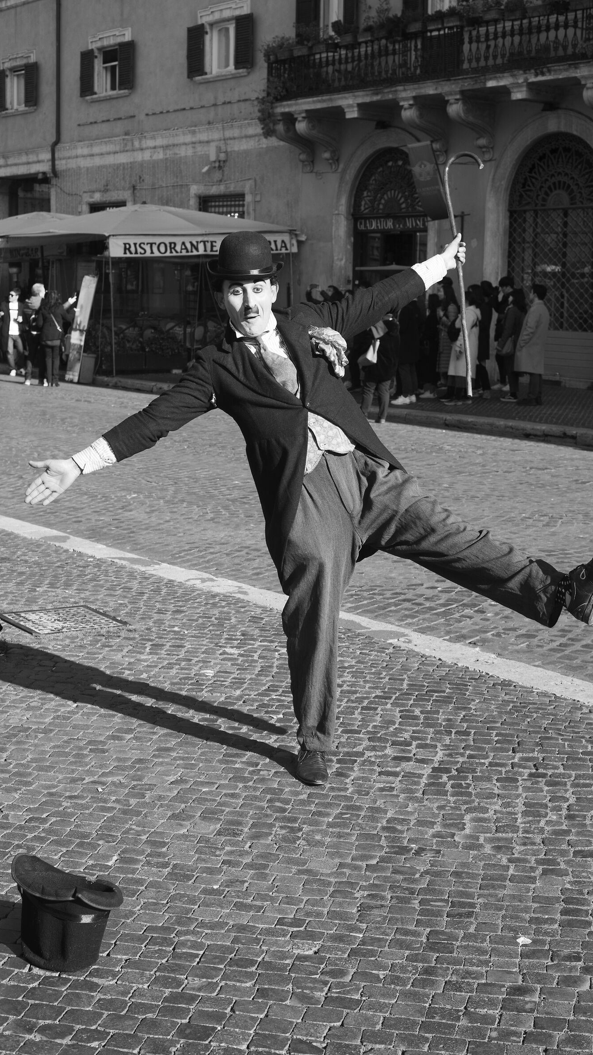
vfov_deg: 39.2
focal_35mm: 53
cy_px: 534
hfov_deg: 22.6
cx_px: 325
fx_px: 1482
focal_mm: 50
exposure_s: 1/320
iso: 400
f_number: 9
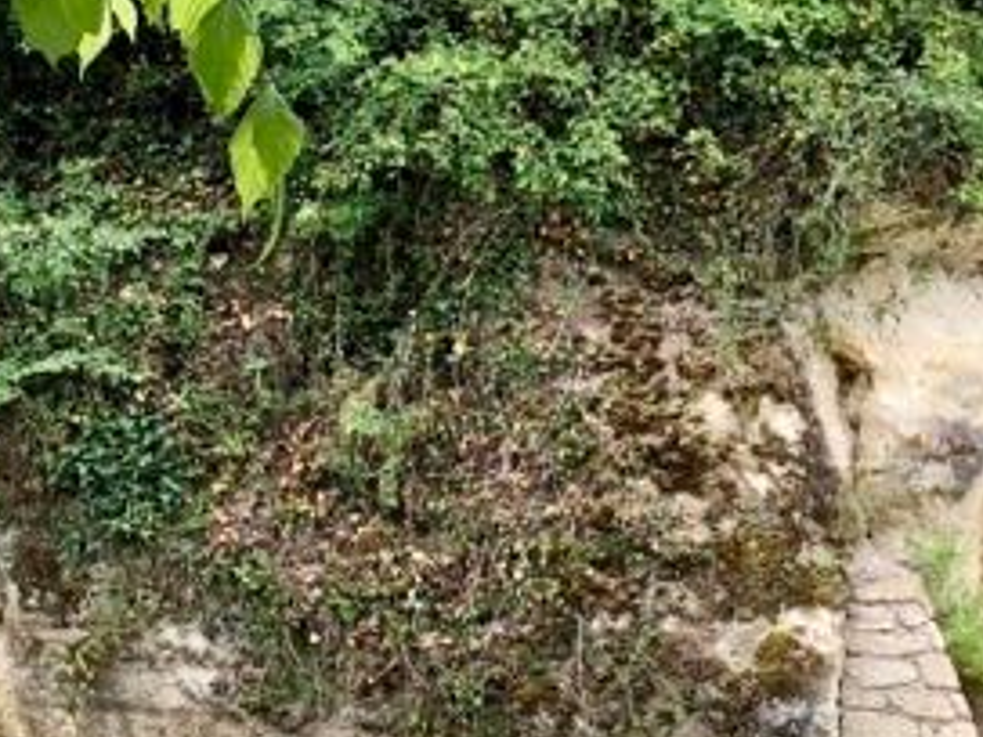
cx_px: 354
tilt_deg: +0.9
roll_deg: -0.7
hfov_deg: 19.8
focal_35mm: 99
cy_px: 578
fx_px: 2811
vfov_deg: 14.9
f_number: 1.8
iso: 20
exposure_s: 1/296
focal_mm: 3.99
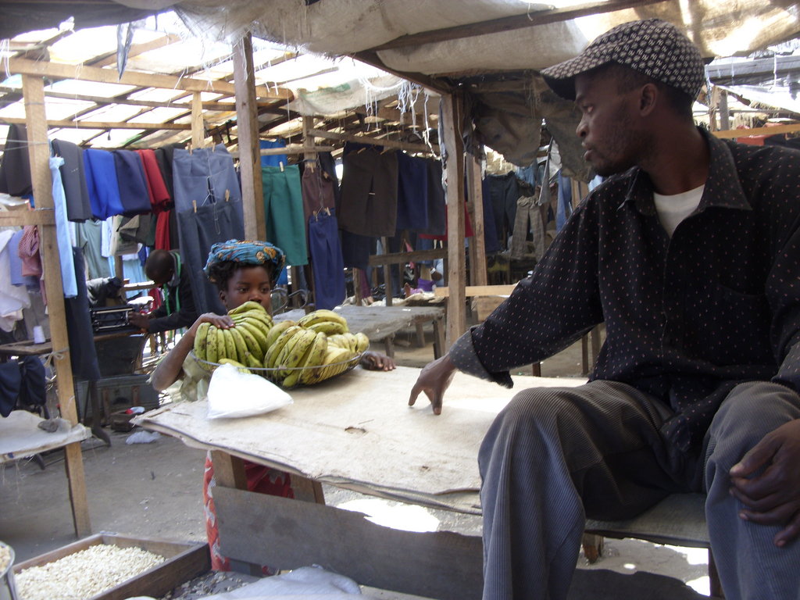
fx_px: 878
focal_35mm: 38
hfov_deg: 49.0
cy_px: 300
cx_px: 400
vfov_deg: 37.7
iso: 50
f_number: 2.8
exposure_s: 1/74
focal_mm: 6.3
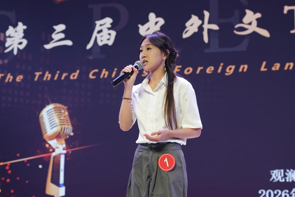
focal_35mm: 70
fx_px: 574
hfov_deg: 28.8
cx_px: 148
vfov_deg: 19.5
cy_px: 98
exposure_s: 1/160
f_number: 4
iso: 800
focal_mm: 70
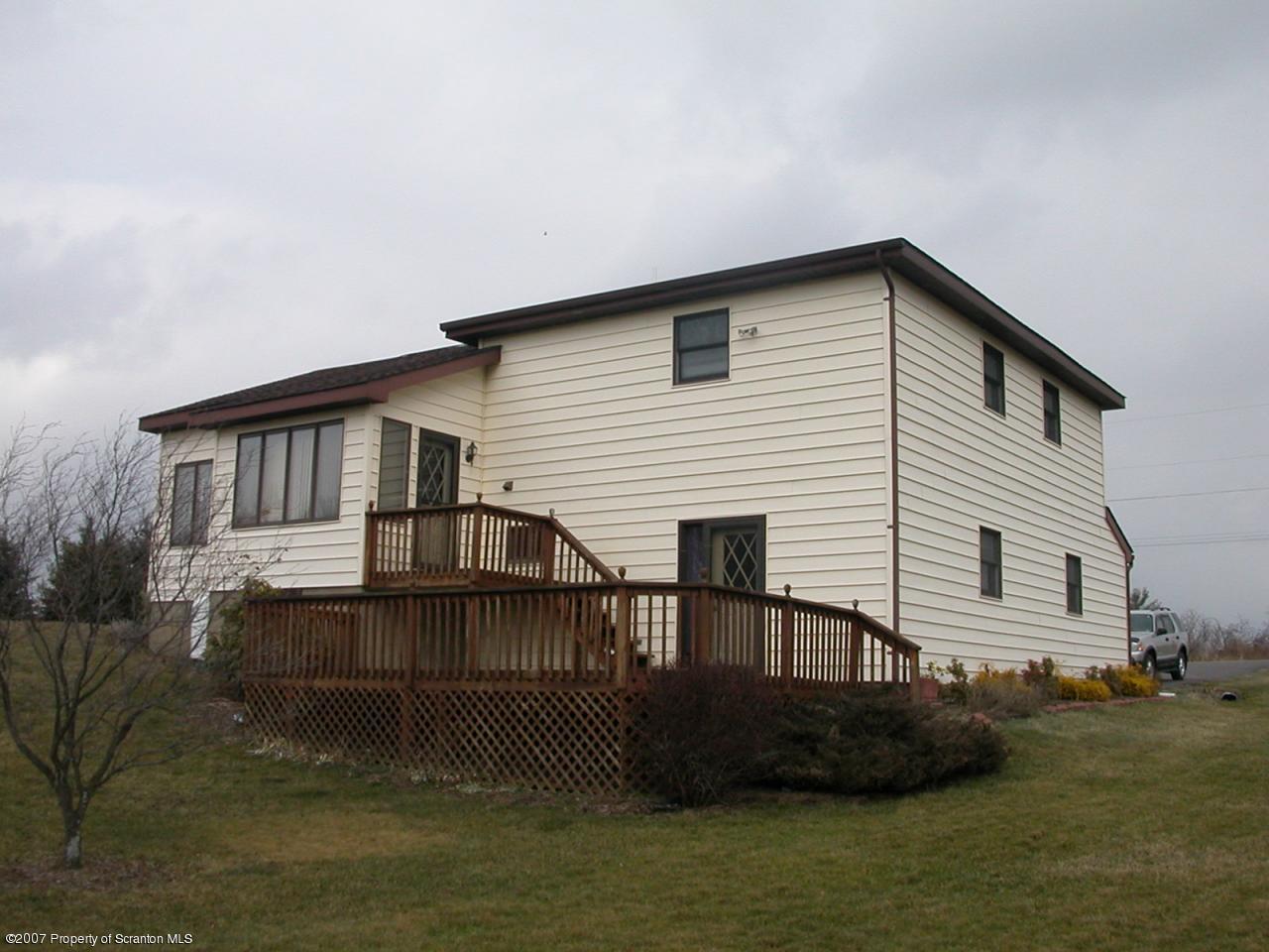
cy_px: 476
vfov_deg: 38.7
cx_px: 634
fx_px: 1356
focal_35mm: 37
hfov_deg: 50.1
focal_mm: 5.6
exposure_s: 1/297
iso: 100
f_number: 4.5
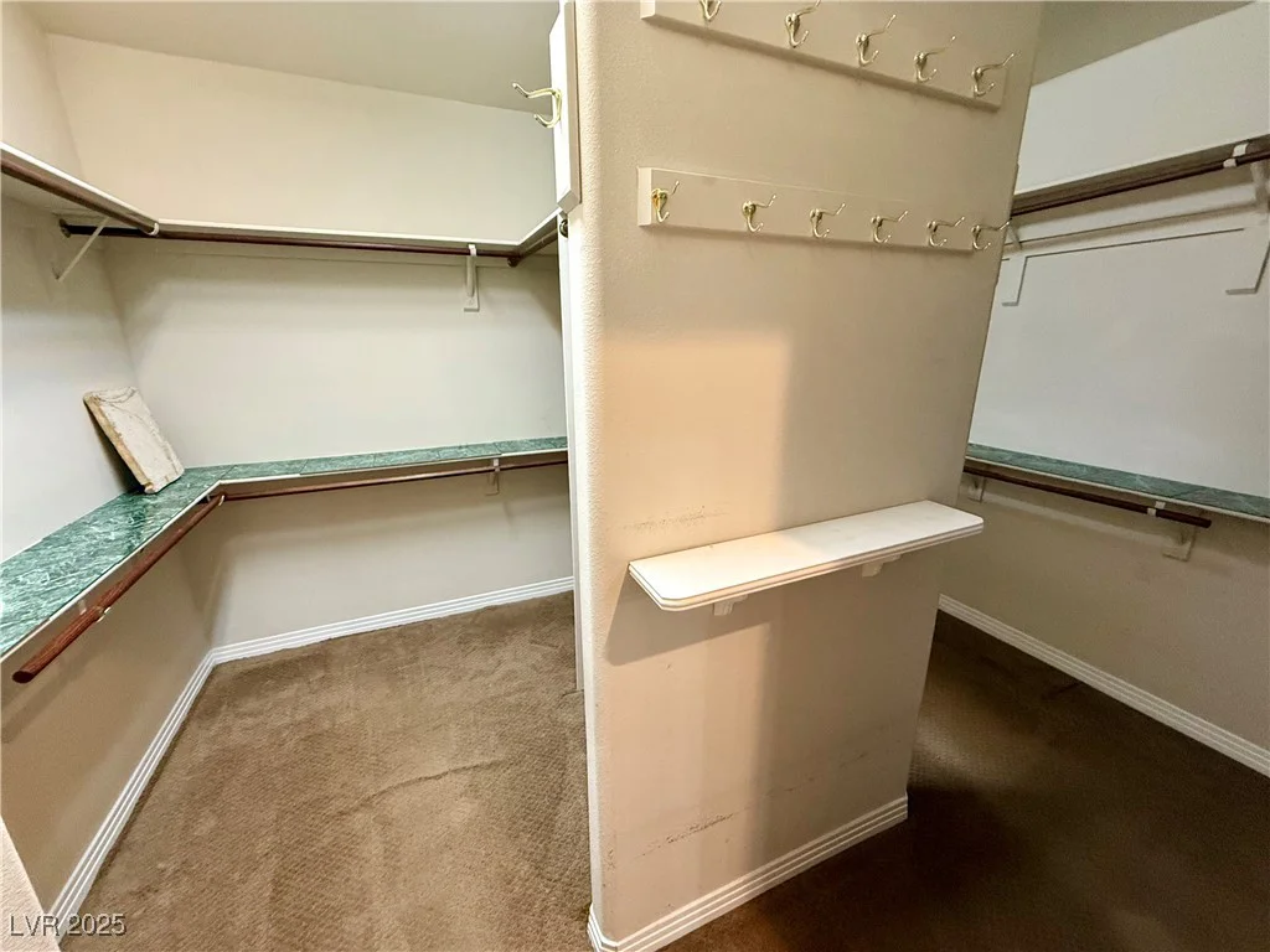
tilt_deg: -15.8
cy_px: 476
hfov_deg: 102.1
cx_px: 635
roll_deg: +0.4
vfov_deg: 85.7
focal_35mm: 14
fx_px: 514
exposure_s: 1/60
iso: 400
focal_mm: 2.22
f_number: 2.2
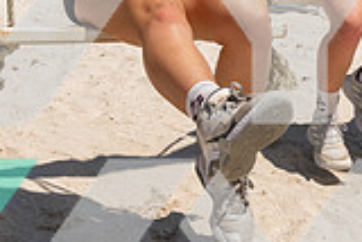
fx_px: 1057
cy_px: 6
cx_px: 385
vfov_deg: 12.9
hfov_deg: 18.8
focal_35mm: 105
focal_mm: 29
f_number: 7.1
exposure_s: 1/320
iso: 100
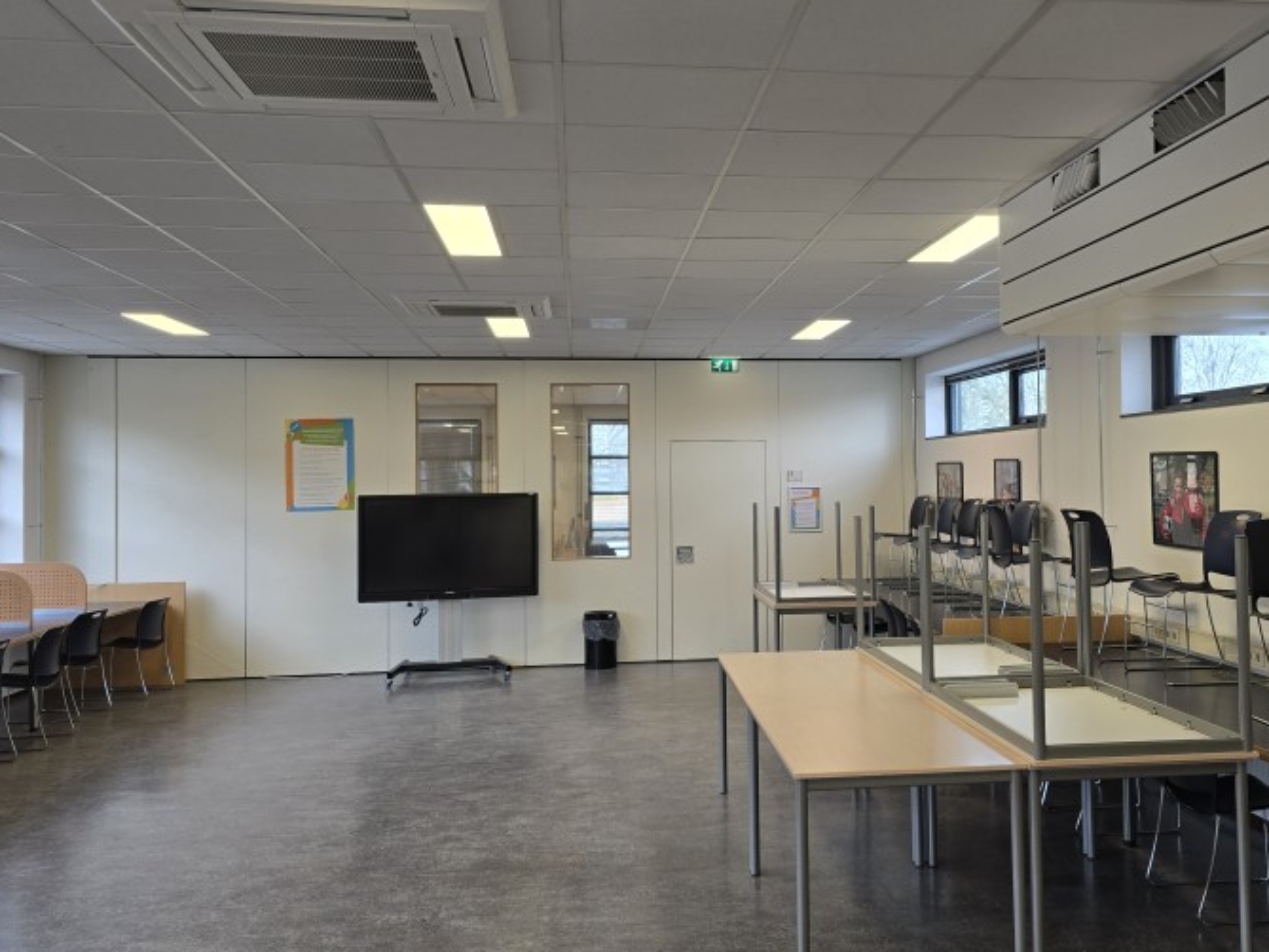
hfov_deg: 54.9
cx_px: 768
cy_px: 434
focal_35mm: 33
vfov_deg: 42.9
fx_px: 1210
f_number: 1.7
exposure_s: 1/100
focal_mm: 6.3
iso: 50
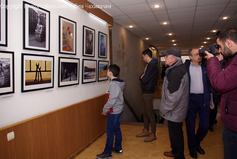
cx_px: 118
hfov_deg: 67.3
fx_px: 178
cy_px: 80
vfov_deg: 48.0
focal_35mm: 27
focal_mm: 18
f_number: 6.3
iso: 250
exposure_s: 1/100
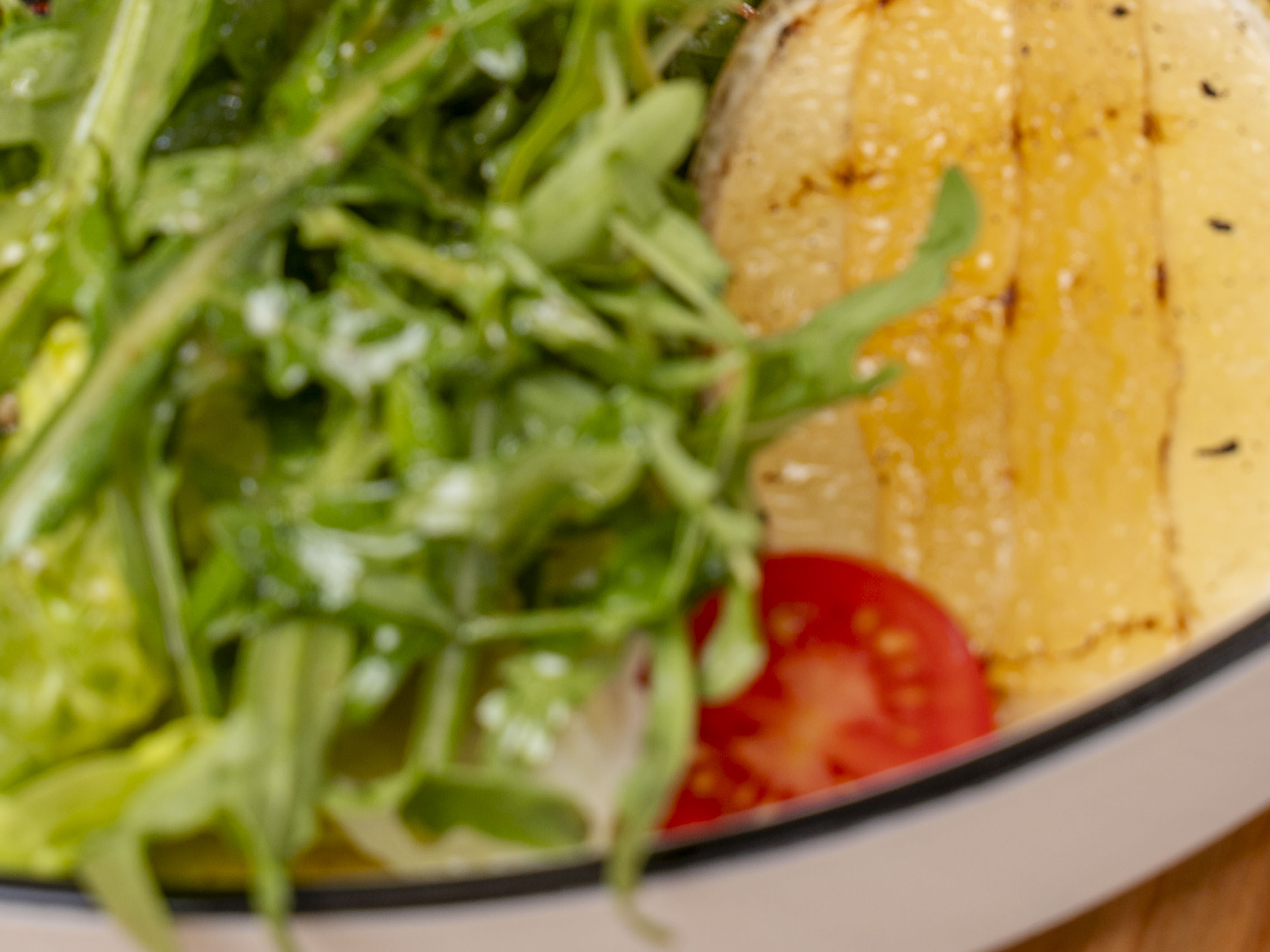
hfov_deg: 12.9
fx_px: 5613
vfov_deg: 9.5
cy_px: -303
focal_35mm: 153
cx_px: 620
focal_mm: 75
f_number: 7.1
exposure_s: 1/100
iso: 100
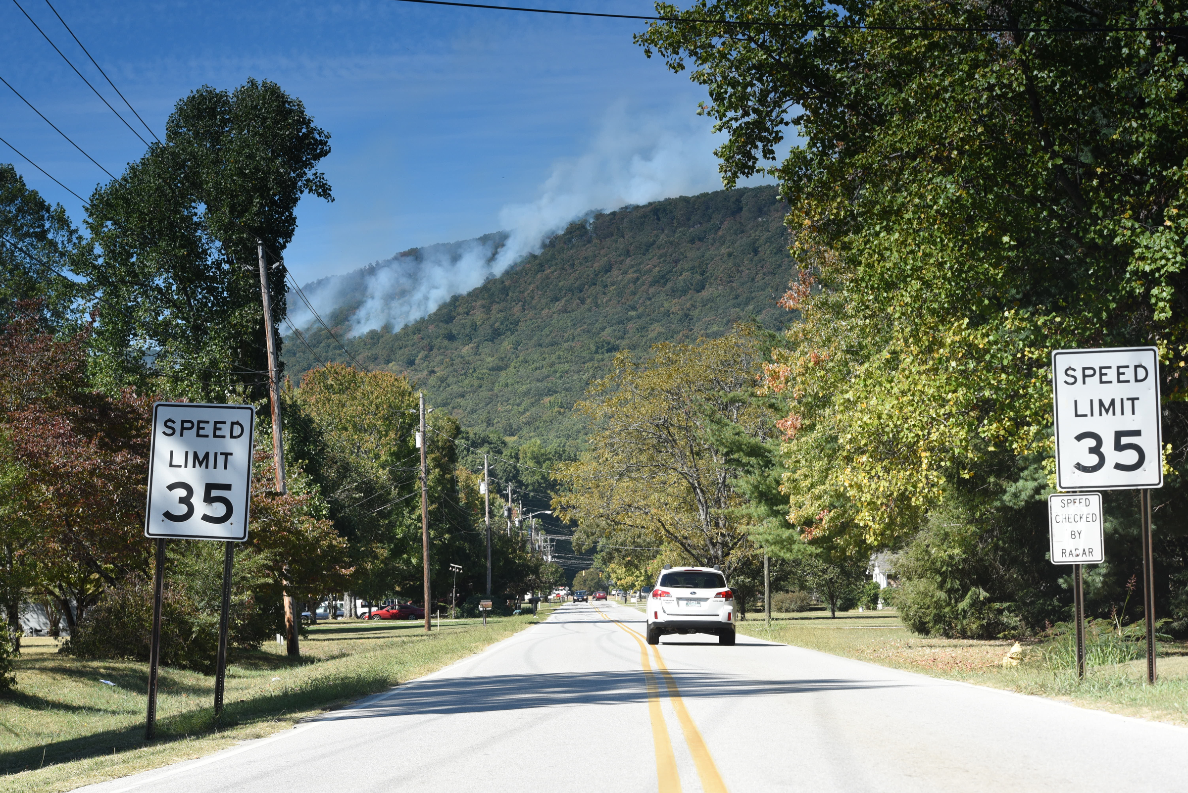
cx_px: 594
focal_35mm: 86
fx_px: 2839
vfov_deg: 15.9
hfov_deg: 23.6
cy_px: 396
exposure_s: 1/250
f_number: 13
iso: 400
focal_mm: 86
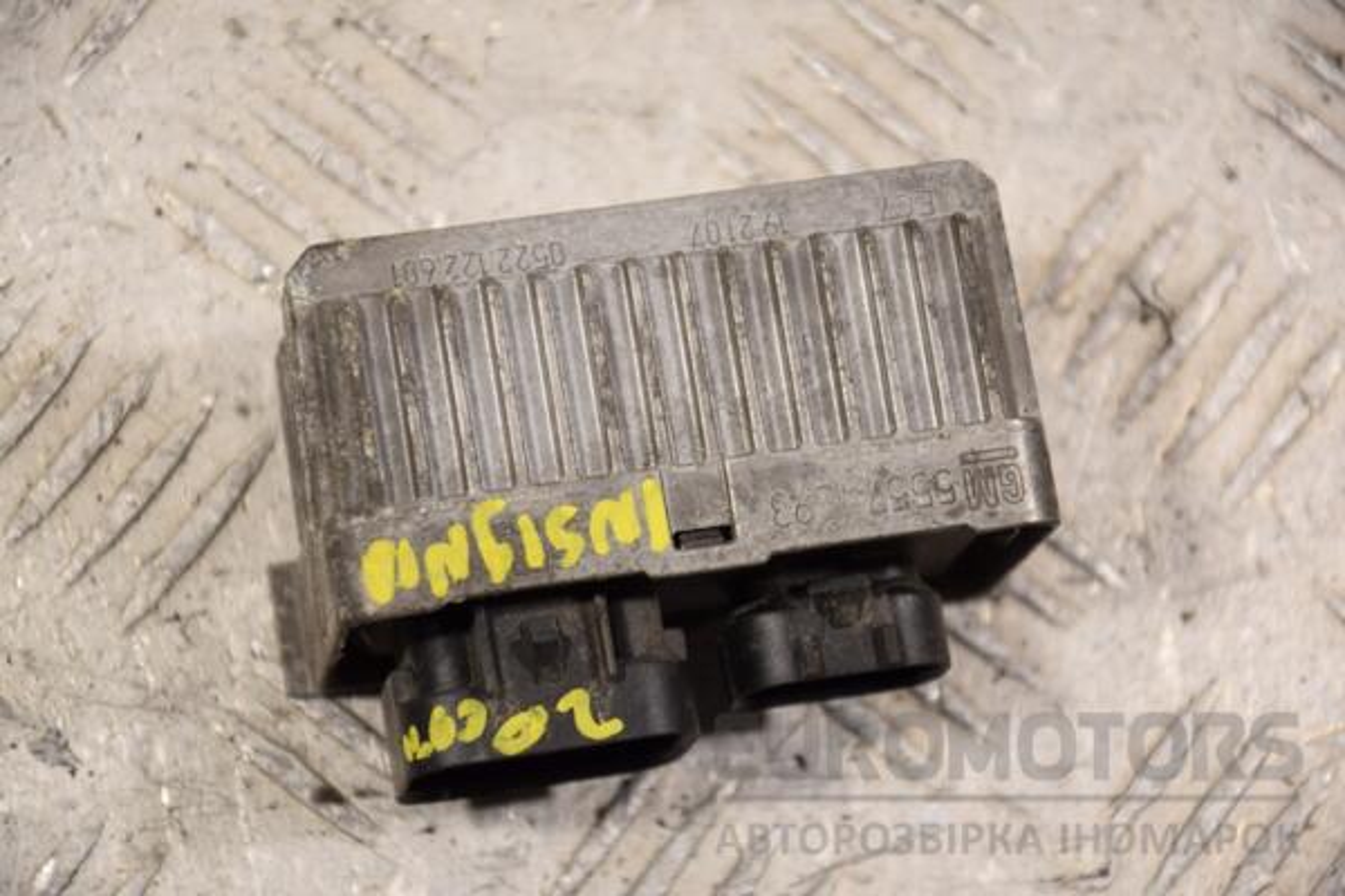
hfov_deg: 13.0
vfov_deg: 8.7
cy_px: 448
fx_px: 5884
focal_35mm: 158
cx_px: 672
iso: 400
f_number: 5.6
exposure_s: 1/125
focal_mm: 105
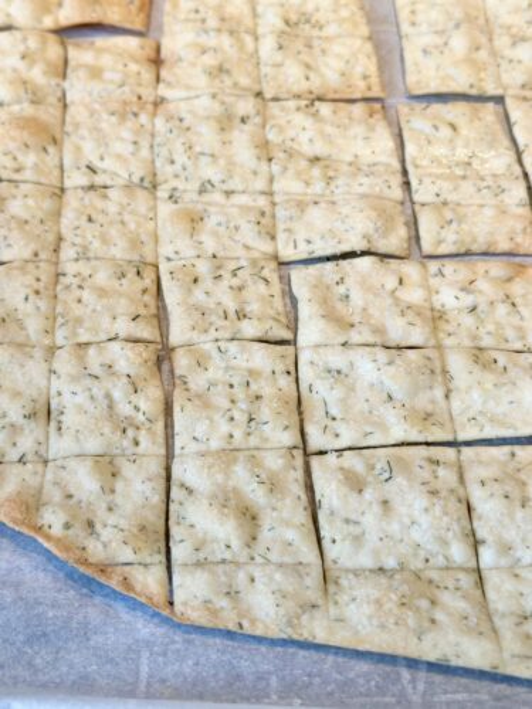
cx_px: 266
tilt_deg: -57.1
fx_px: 984
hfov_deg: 30.3
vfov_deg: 39.7
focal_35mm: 48
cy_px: 354
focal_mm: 6.86
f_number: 1.78
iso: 80
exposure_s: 1/60
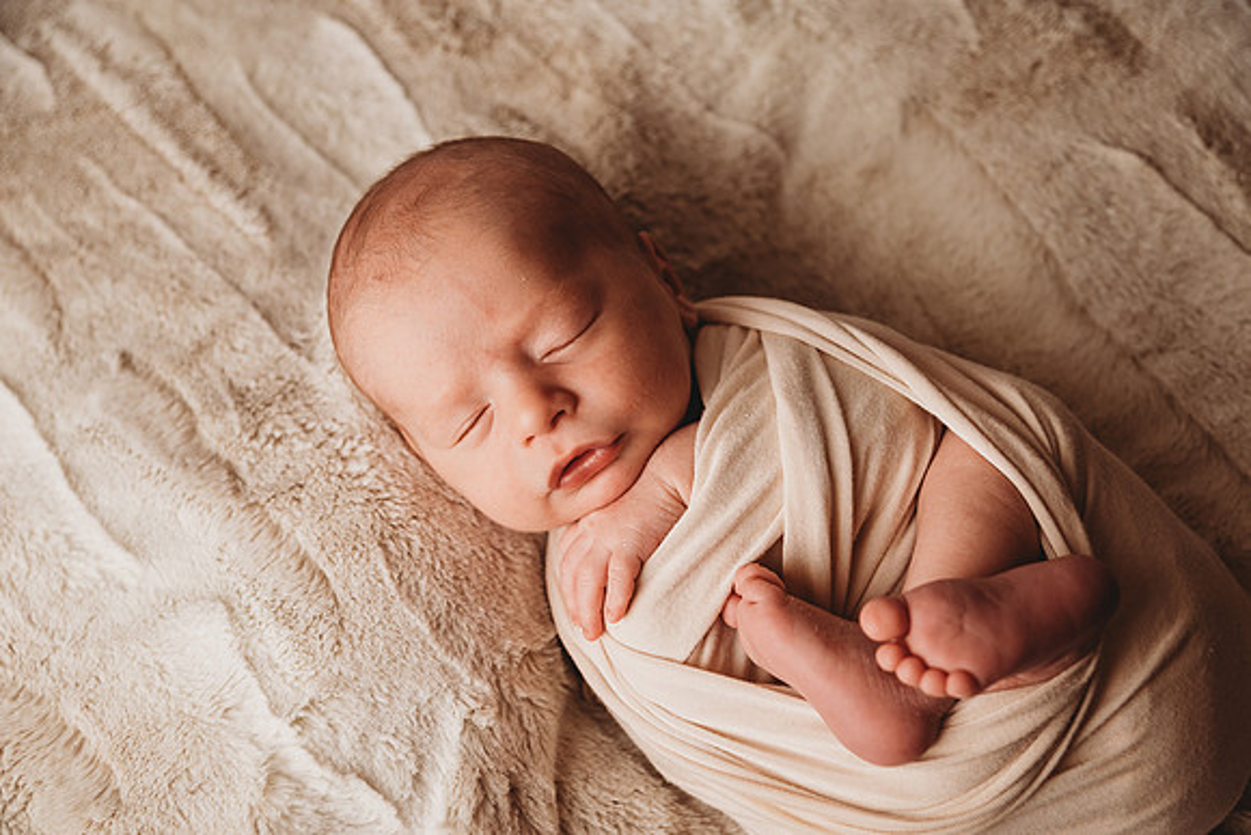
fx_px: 1738
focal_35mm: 50
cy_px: 418
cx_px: 626
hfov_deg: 39.6
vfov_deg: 27.0
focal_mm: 50
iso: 100
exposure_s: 1/160
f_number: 4
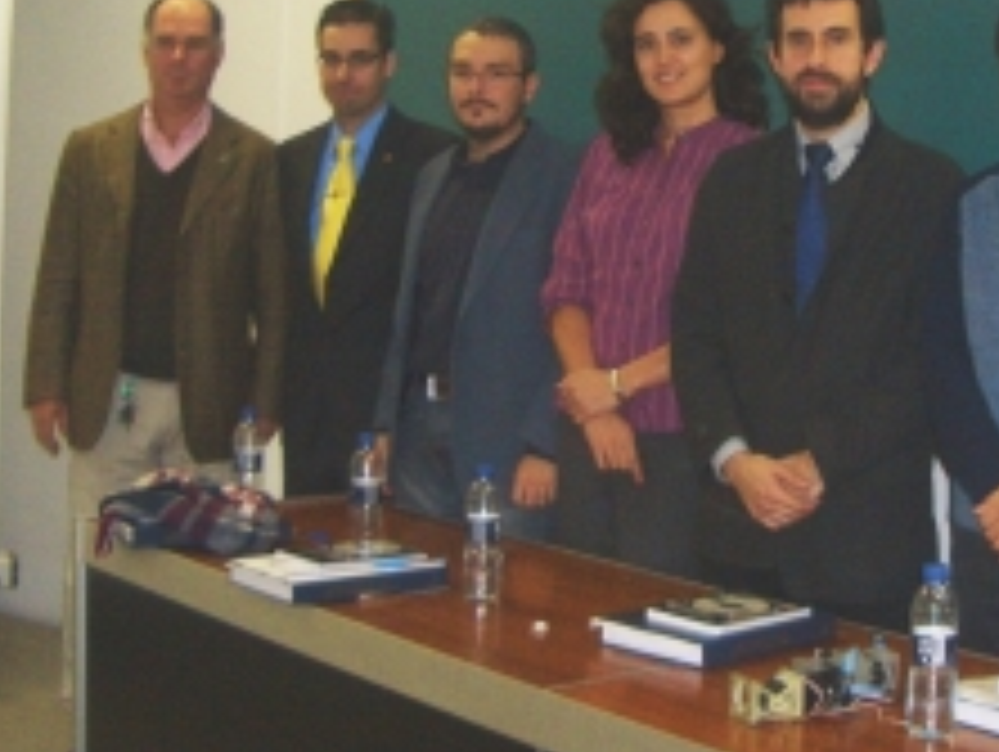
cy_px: 216
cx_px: 752
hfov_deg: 30.2
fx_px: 1820
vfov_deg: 23.2
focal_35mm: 63
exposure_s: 1/60
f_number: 2.6
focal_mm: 5.8
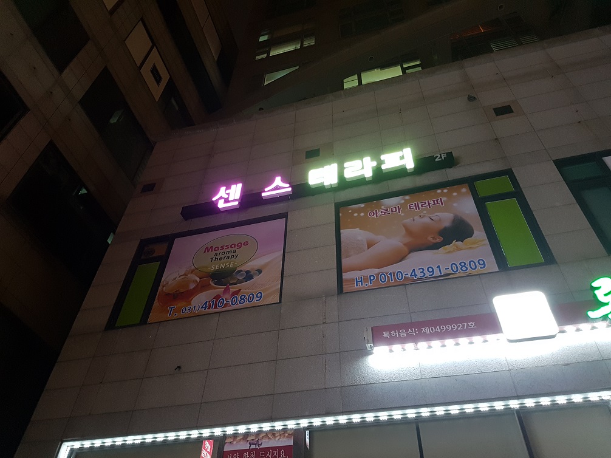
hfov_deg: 67.3
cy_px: 229
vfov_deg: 53.0
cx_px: 306
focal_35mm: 26
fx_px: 459
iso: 200
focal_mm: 4.2
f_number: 1.7
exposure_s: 1/13
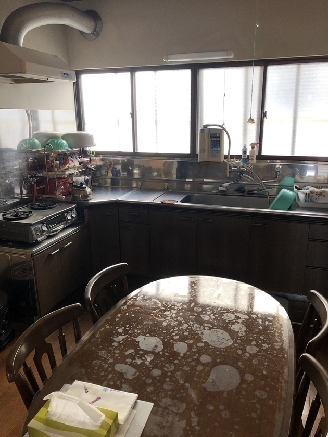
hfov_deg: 49.7
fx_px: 354
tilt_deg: -16.2
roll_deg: +0.8
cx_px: 164
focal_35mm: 28
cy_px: 218
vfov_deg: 63.4
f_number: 1.8
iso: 25
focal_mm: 3.99
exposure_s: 1/40
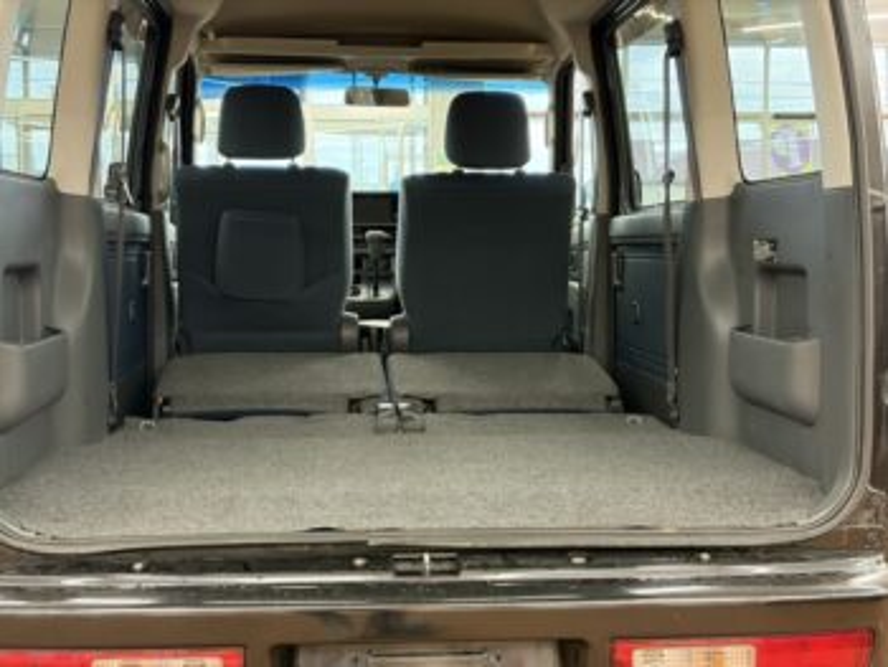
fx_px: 1335
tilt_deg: -3.7
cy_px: 334
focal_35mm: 52
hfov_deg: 36.8
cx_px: 444
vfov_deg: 28.1
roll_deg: +0.0
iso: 160
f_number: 1.6
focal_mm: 5.96
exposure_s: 1/33
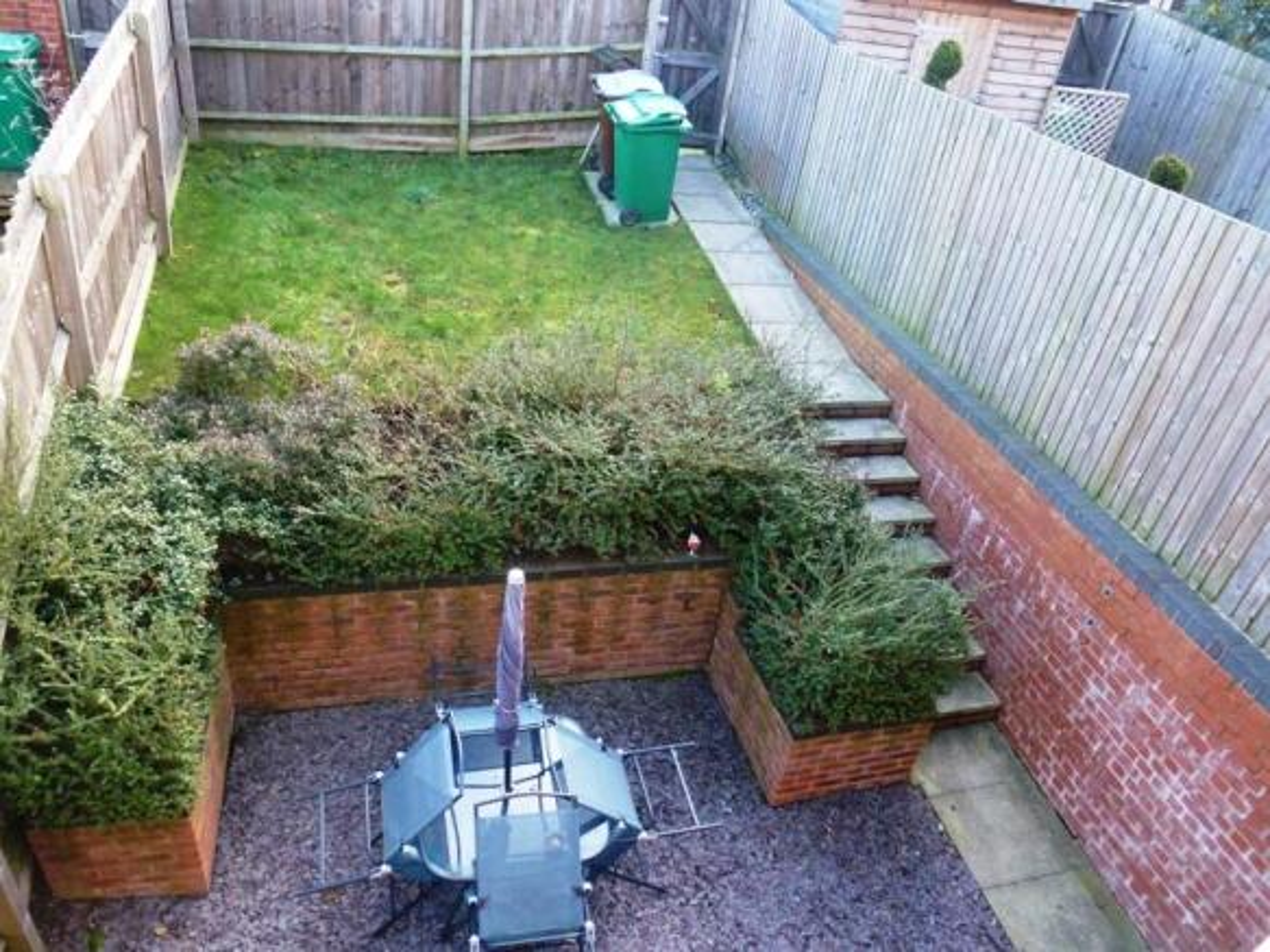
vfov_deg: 56.8
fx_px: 880
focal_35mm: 24
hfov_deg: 71.6
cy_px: 476
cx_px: 635
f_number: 3.3
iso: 200
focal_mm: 4.3
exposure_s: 1/60
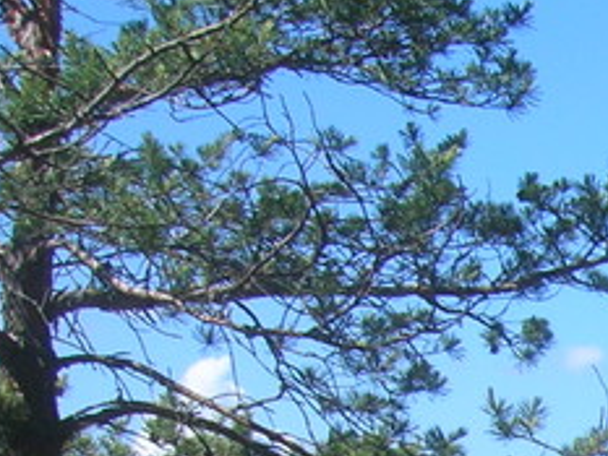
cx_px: 1226
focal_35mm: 140
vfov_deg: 10.0
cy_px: 855
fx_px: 2460
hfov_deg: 12.4
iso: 50
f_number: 4.9
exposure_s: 1/276
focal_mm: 5.7
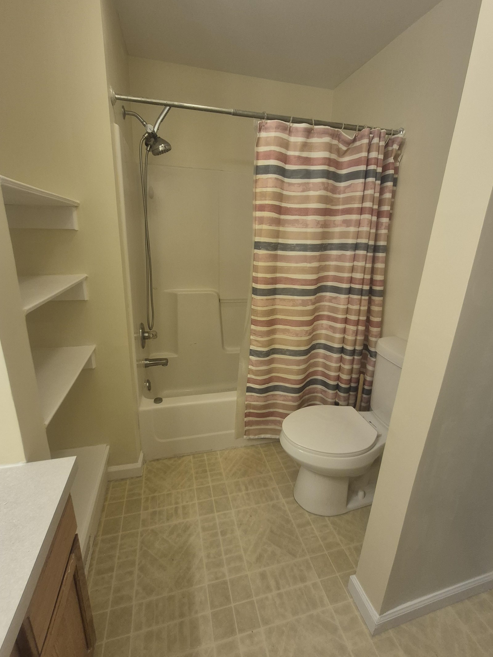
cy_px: 319
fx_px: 266
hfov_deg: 85.7
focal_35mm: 14
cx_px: 241
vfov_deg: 102.0
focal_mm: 1.74
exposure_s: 1/60
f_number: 2.2
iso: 160
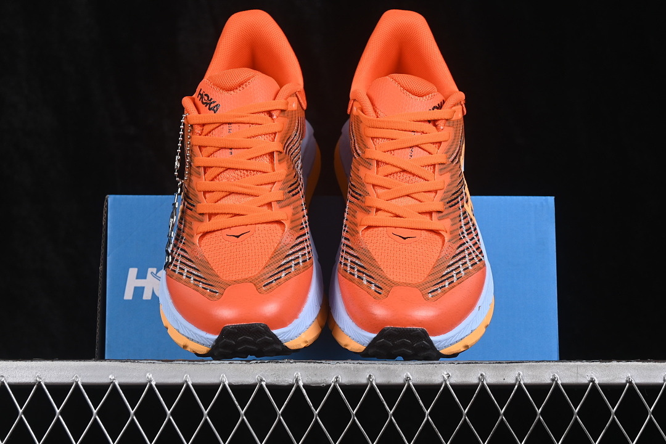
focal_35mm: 75
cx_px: 333
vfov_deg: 18.2
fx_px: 1387
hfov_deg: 27.0
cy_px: 222
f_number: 7.1
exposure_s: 1/80
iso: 160
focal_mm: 50
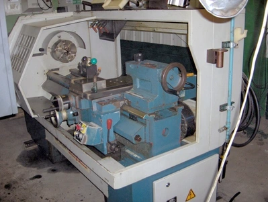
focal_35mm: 39
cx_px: 134
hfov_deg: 47.8
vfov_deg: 36.9
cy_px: 101
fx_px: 303
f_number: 2.8
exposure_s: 1/60
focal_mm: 8
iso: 100
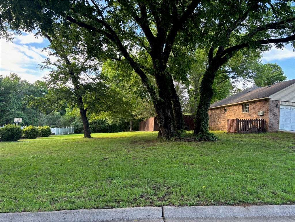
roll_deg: -4.5
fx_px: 222
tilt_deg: +3.2
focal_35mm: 26
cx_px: 148
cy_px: 111
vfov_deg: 53.1
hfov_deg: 67.3
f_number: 1.6
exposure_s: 1/121
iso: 80
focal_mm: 5.96
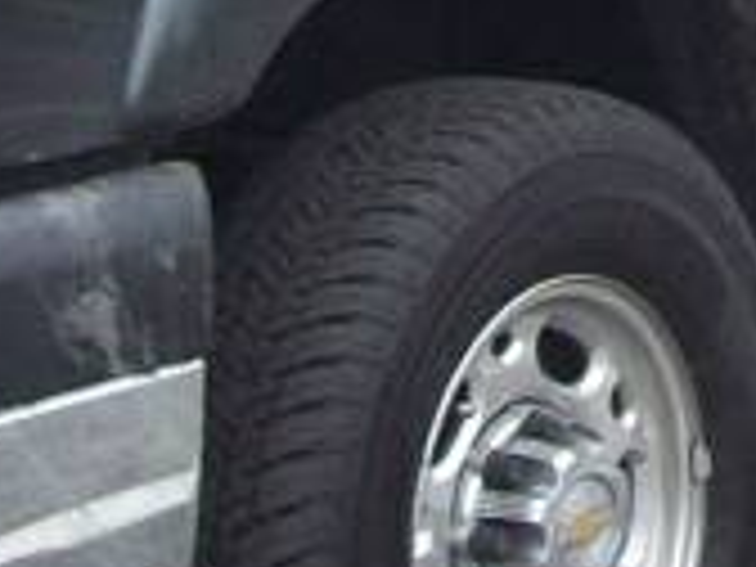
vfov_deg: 6.7
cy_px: -374
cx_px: 936
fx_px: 4783
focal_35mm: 219
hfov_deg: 8.9
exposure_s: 1/69.2
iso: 80
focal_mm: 6
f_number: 2.7
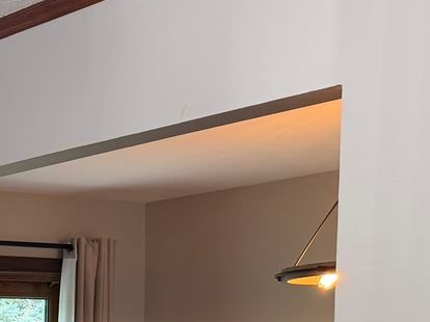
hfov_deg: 18.4
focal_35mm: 87
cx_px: -310
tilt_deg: -5.9
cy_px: 469
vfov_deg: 15.7
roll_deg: +0.0
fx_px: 1080
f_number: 1.78
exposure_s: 1/60
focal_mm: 6.76
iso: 125
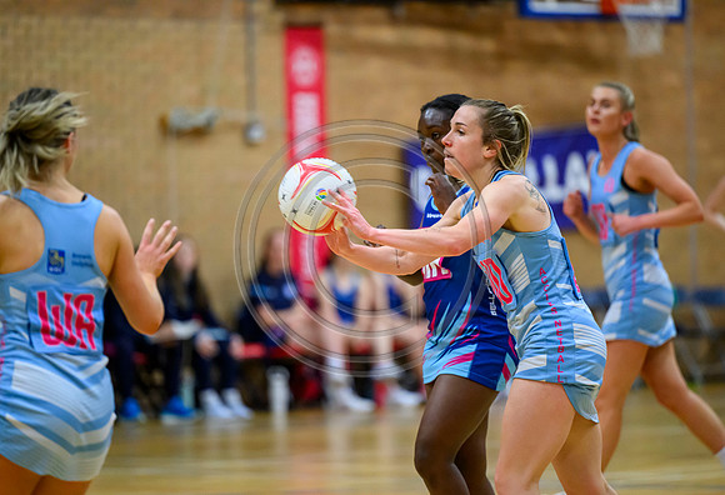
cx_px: 398
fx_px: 4420
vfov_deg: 6.4
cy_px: 265
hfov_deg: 9.4
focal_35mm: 218
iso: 6400
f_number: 2.8
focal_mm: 200
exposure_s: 1/800
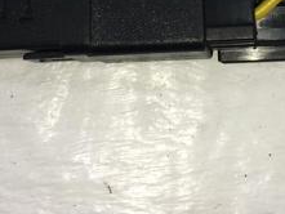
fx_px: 692
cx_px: 186
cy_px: -54
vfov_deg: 16.7
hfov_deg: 23.2
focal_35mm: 84
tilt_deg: -72.5
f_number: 2.2
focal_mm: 4.15
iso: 25
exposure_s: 1/836
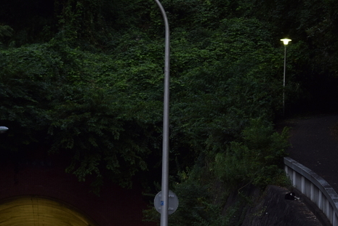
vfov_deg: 9.7
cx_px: 133
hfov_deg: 14.4
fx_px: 1333
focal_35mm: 142
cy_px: 171
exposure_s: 1/20
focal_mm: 55
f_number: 5.6
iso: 100
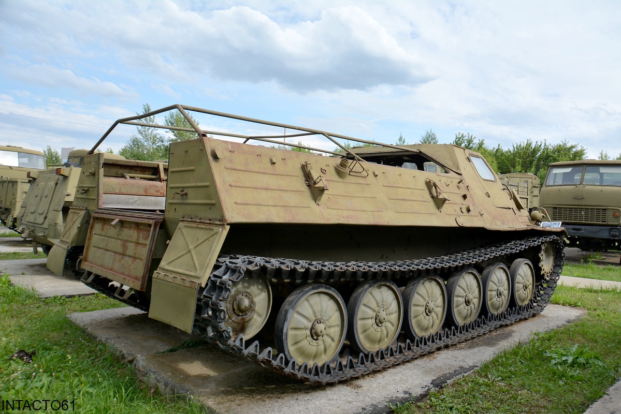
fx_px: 466
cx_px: 310
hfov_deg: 67.4
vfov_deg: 48.0
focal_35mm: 27
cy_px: 207
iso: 125
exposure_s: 1/250
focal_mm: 18
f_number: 8
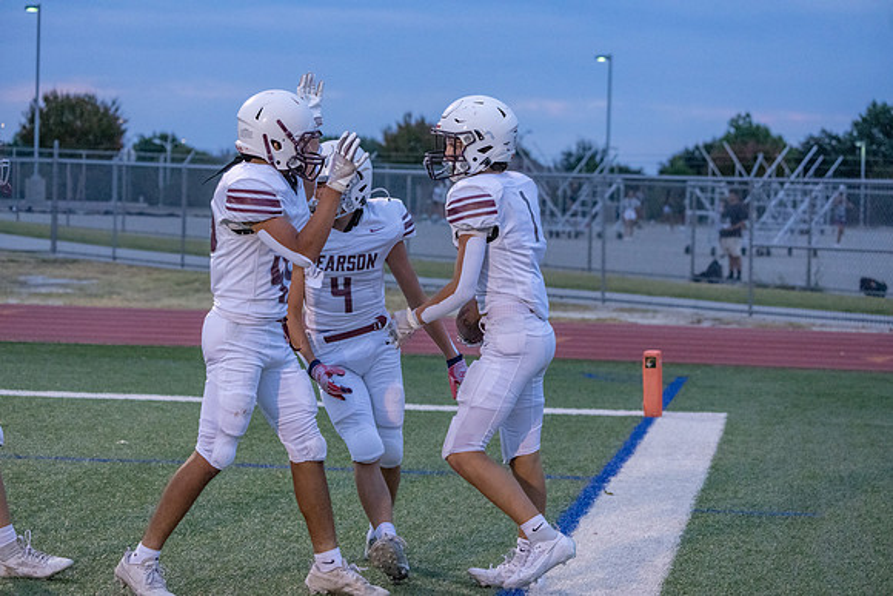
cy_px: 298
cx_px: 446
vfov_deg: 13.7
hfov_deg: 20.4
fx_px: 2481
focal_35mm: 100
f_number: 5.6
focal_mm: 100
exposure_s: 1/1000
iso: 8000
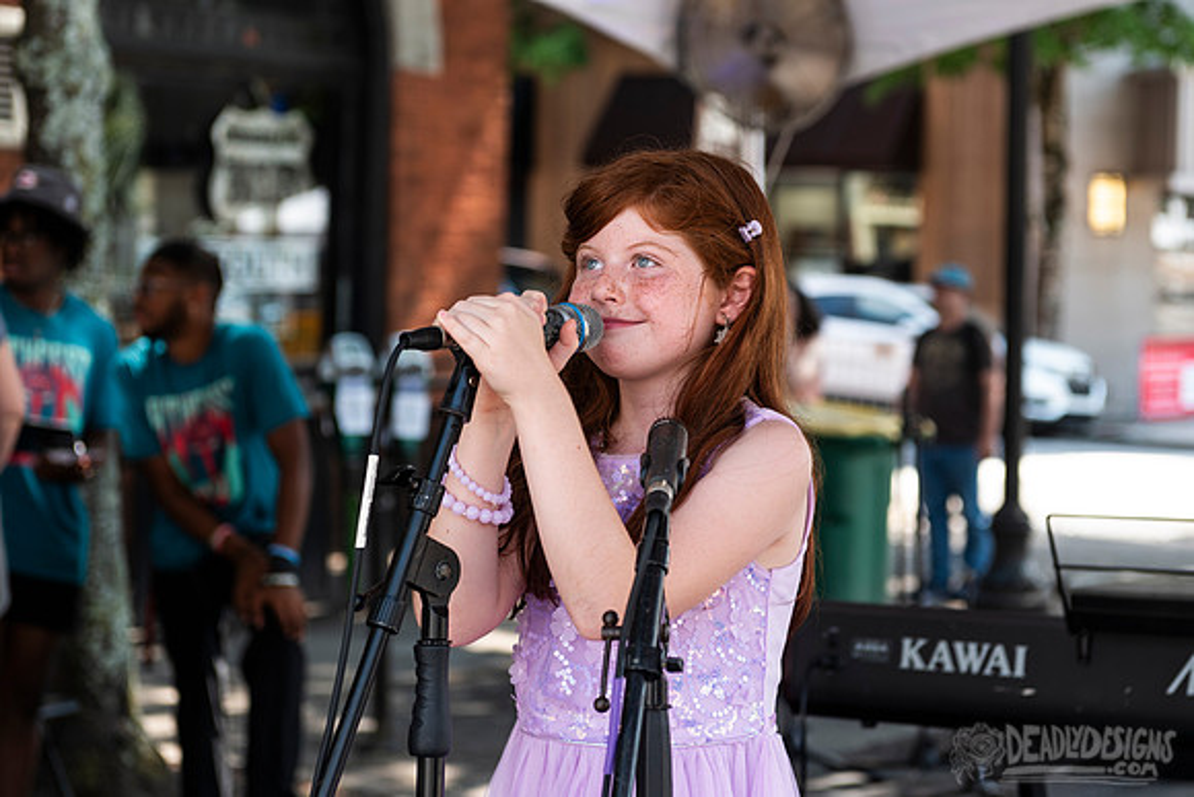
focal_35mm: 88
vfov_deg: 15.6
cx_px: 672
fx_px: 2908
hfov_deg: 23.2
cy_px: 298
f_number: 4
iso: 200
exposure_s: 1/200
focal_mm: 70
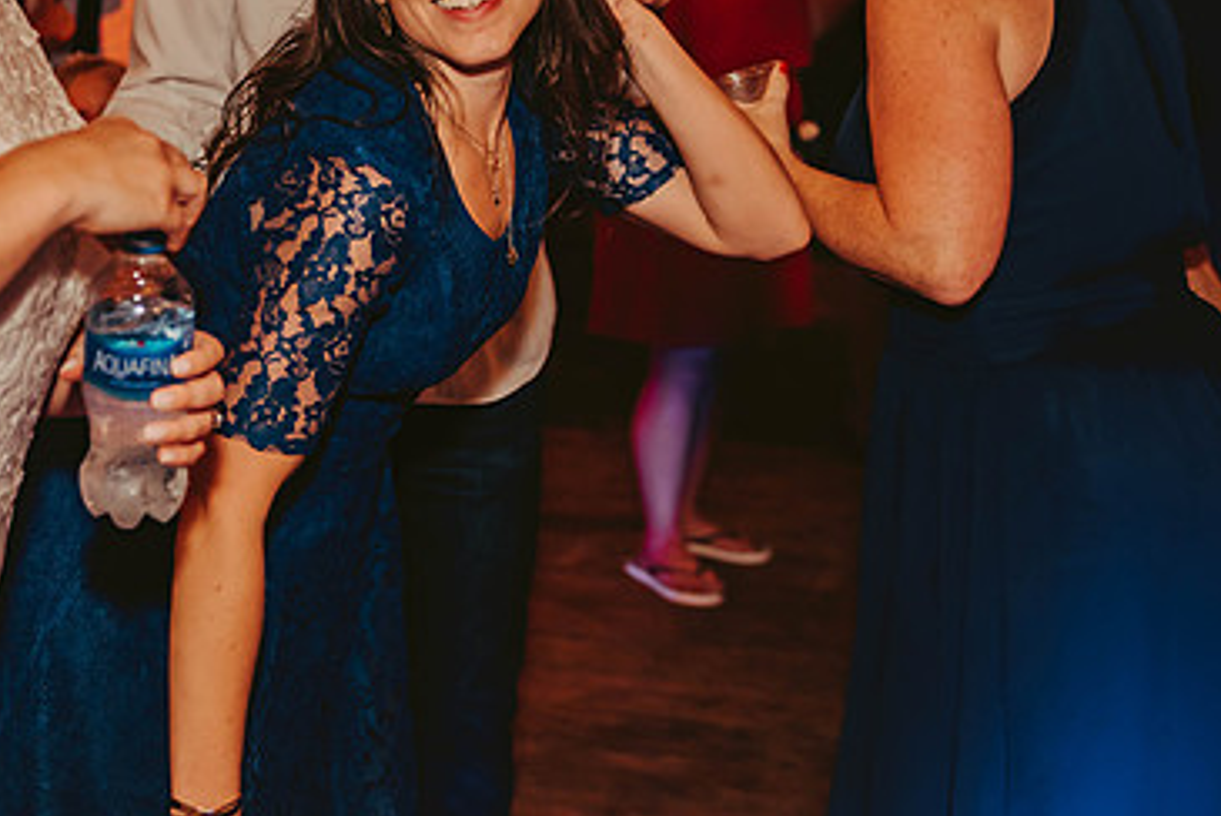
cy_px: 179
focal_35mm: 73
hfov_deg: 27.2
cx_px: 274
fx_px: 2478
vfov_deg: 18.6
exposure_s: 1/125
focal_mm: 46
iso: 1250
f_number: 2.8
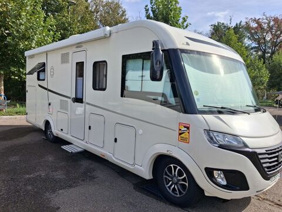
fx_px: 220
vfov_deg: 51.4
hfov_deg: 65.3
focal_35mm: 27
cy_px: 106
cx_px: 141
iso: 25
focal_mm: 4
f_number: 1.8
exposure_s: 1/851
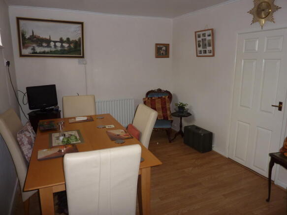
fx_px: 207
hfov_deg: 69.4
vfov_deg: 54.9
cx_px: 144
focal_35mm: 25
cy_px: 108
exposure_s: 1/30
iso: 125
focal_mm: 4.1
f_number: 3.3
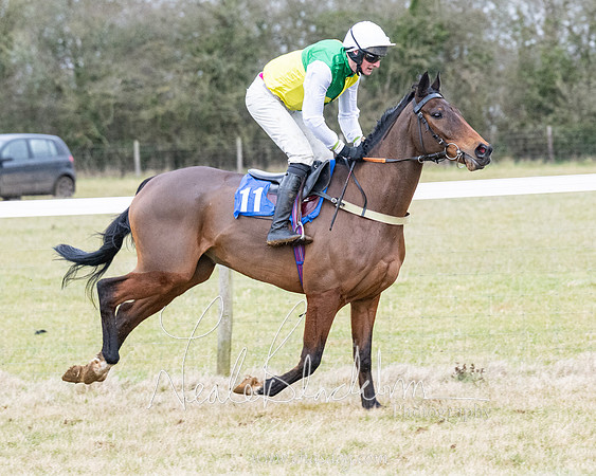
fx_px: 4375
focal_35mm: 248
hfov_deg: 7.8
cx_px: 421
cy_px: 248
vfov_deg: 6.2
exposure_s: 1/800
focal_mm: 125
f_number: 4
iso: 1600
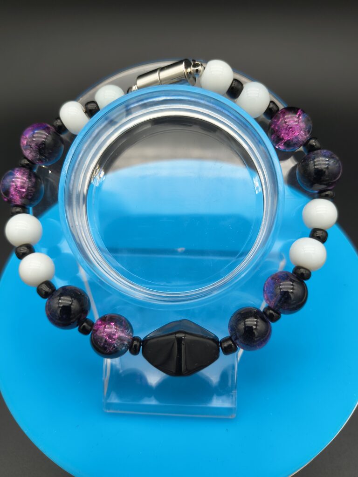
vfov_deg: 69.4
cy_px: 238
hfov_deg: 54.9
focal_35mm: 25
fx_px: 345
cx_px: 179
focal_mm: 4.68
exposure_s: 1/120
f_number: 1.7
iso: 115
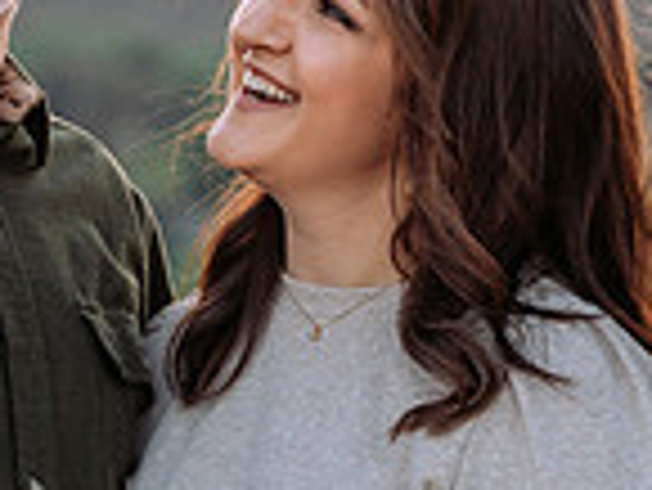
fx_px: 9030
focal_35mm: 479
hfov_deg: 4.1
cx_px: -126
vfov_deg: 3.1
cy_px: 330
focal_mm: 111
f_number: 4.5
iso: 500
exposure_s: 1/160
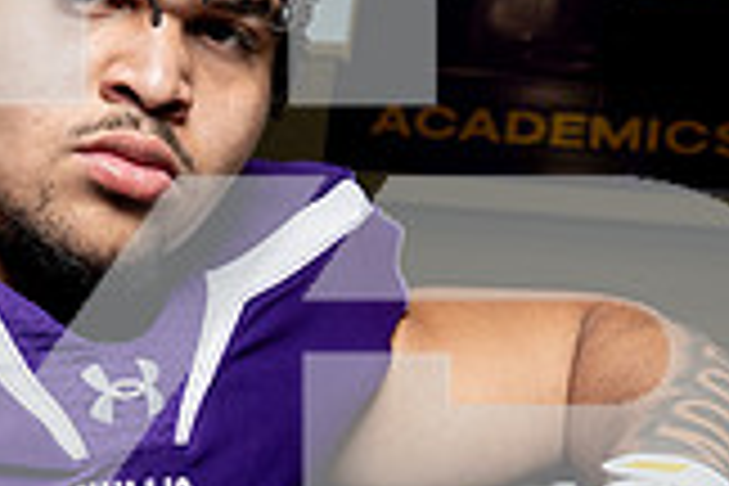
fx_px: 2025
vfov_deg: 13.6
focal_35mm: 100
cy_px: 416
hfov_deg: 20.3
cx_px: 216
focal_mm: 28
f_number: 5.6
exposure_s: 1/250
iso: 640
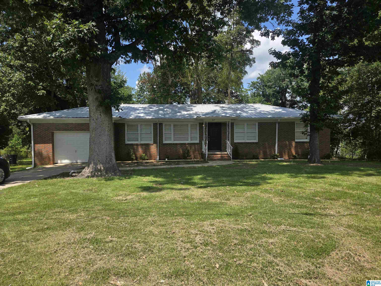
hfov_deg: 73.9
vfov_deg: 58.9
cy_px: 143
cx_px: 190
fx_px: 253
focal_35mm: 23
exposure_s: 1/2897
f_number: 1.8
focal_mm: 5.4
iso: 80
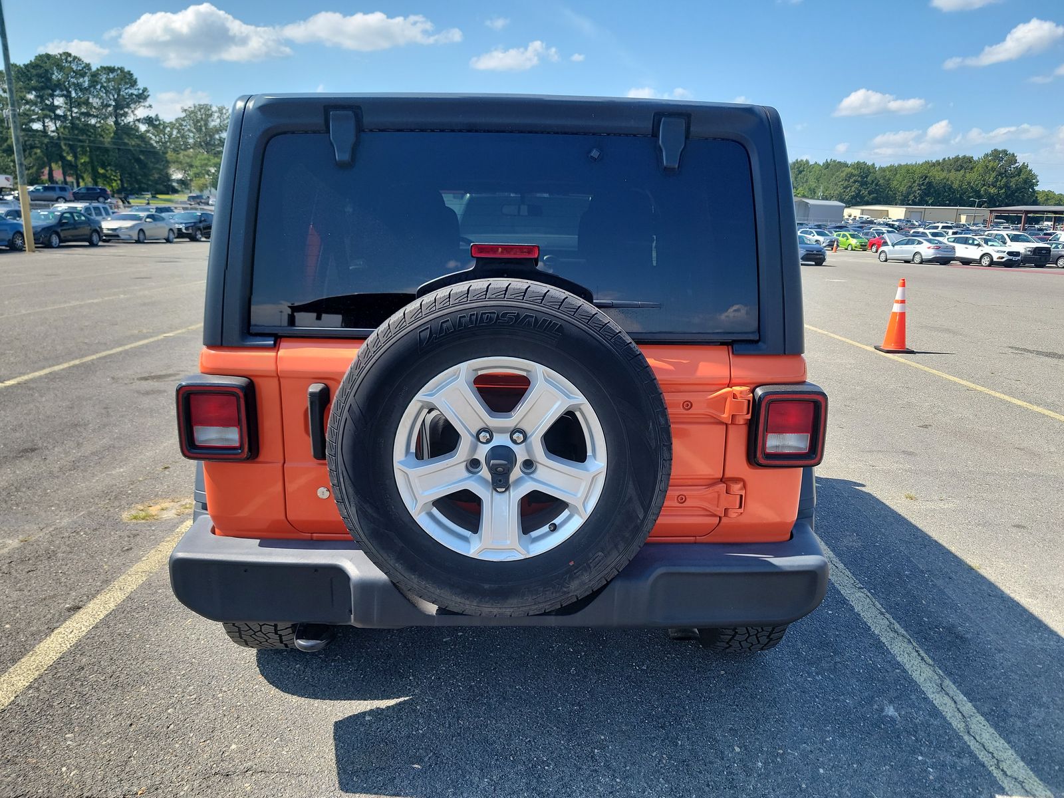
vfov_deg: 56.8
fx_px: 738
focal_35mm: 24
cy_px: 399
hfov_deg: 71.6
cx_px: 532
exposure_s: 1/491
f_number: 1.8
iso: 50
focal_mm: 6.7
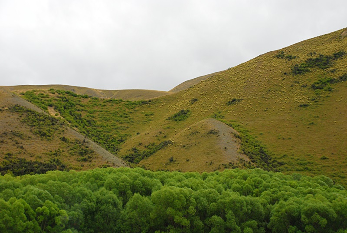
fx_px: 507
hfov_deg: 37.8
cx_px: 174
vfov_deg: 25.8
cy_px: 116
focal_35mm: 52
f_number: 6.3
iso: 400
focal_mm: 35
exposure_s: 1/125
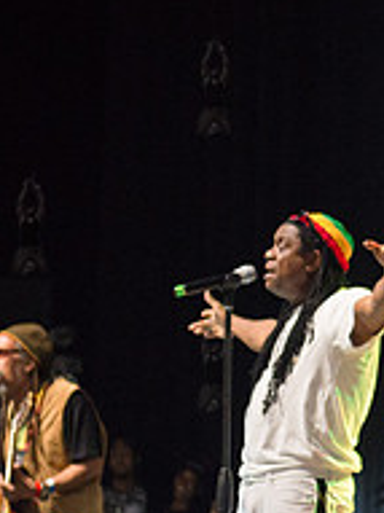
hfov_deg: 6.5
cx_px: 660
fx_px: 3332
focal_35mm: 225
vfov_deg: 8.8
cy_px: 205
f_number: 2.8
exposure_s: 1/400
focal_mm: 70
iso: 3200
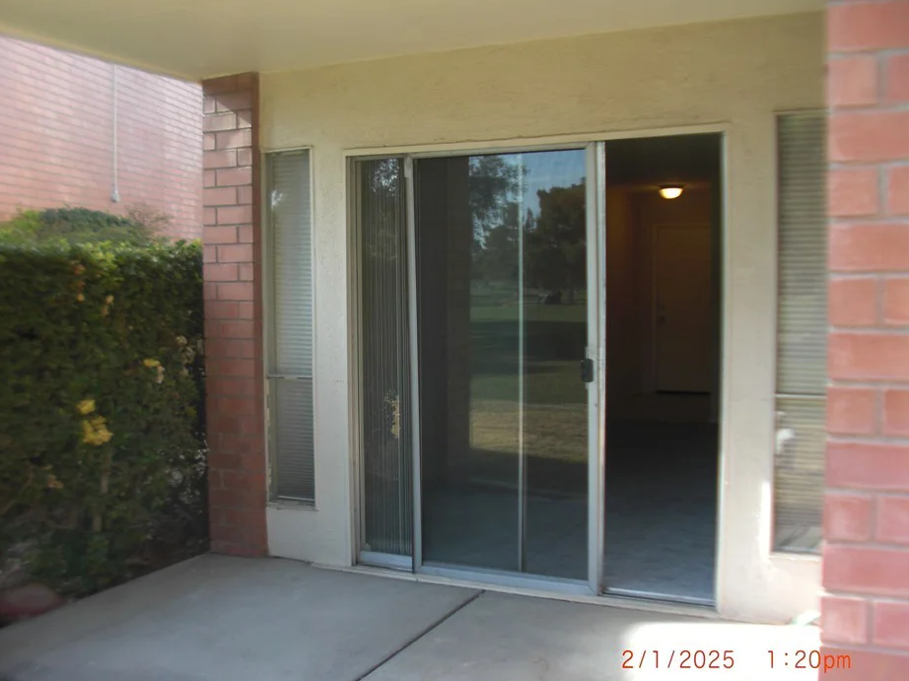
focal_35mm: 40
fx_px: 1050
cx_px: 406
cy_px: 357
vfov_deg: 35.9
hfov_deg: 46.7
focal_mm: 6.3
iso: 50
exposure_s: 1/125
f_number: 2.8
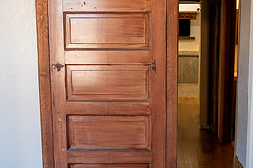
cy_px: 88
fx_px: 351
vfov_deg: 27.0
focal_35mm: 50
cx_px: 162
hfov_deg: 39.3
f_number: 5
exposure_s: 1/50
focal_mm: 24
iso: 500
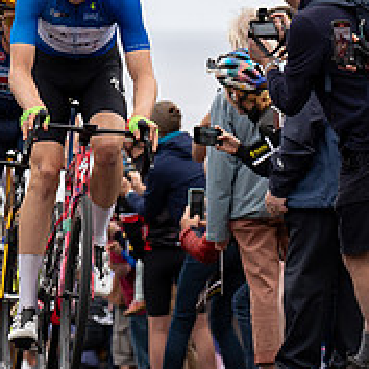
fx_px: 5909
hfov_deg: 3.6
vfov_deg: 3.6
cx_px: 47
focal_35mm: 490
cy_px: 70
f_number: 3.5
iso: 320
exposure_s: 1/1000
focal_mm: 115
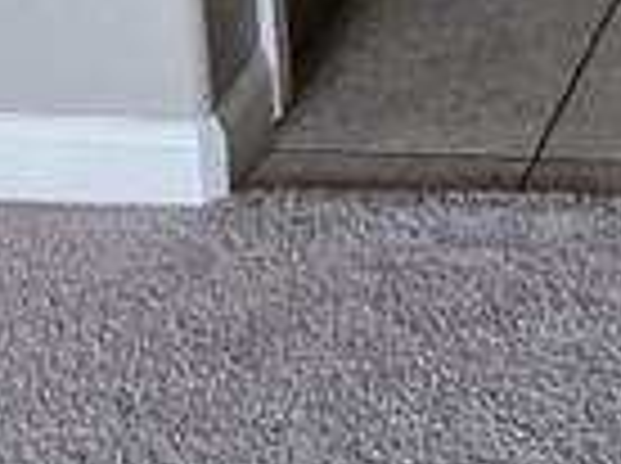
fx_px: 3062
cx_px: 1098
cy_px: -1061
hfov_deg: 10.9
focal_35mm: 171
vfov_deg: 7.4
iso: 320
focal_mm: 5.4
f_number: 1.8
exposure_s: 1/120
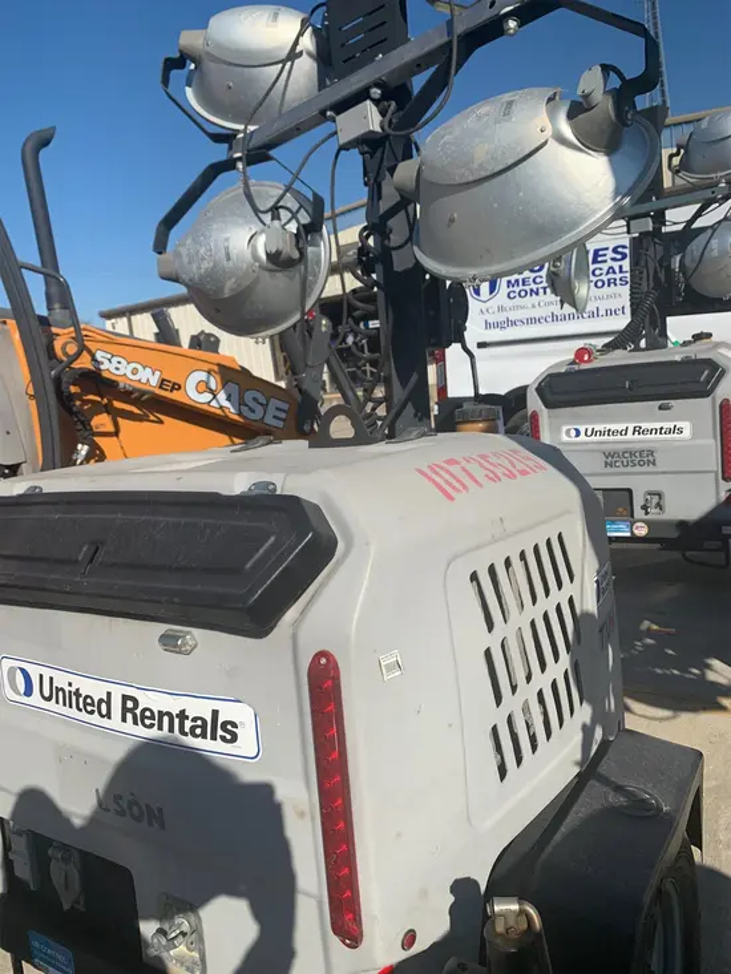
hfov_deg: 53.1
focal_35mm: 26
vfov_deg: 67.3
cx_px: 366
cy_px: 487
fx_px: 732
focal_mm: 4.25
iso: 25
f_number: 1.8
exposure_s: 1/3185
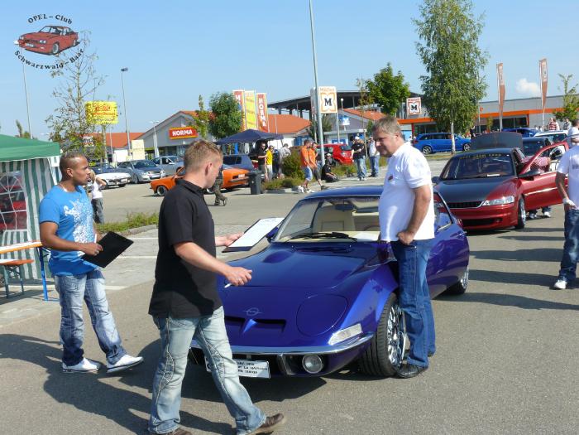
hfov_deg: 49.0
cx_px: 290
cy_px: 218
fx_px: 636
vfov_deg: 37.7
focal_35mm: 38
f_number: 5.6
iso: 100
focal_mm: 8
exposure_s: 1/320
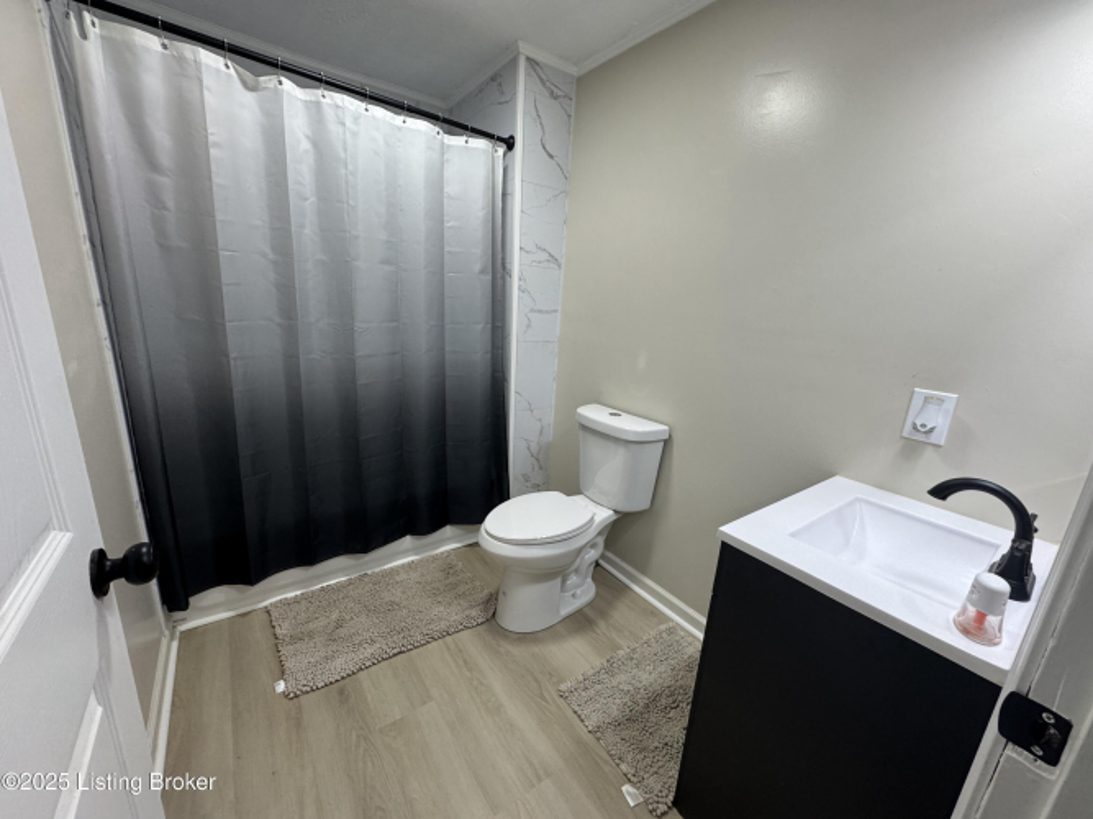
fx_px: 442
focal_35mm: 14
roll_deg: -3.6
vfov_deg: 85.7
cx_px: 546
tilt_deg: -16.2
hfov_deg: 102.1
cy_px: 410
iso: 200
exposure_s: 1/120
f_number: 2.2
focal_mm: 2.22
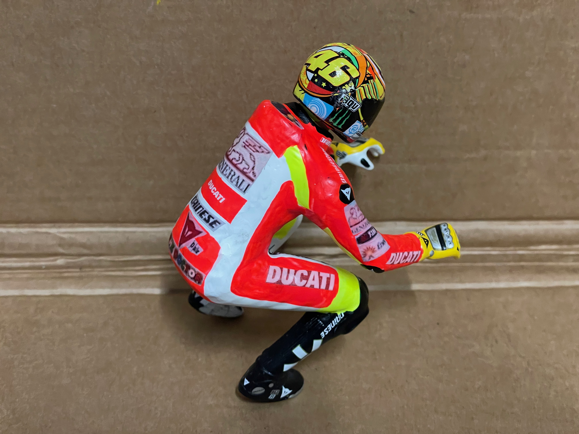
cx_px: 290
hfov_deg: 36.8
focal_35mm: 52
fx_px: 870
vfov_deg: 28.0
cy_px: 217
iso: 500
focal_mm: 6
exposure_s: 1/50
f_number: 2
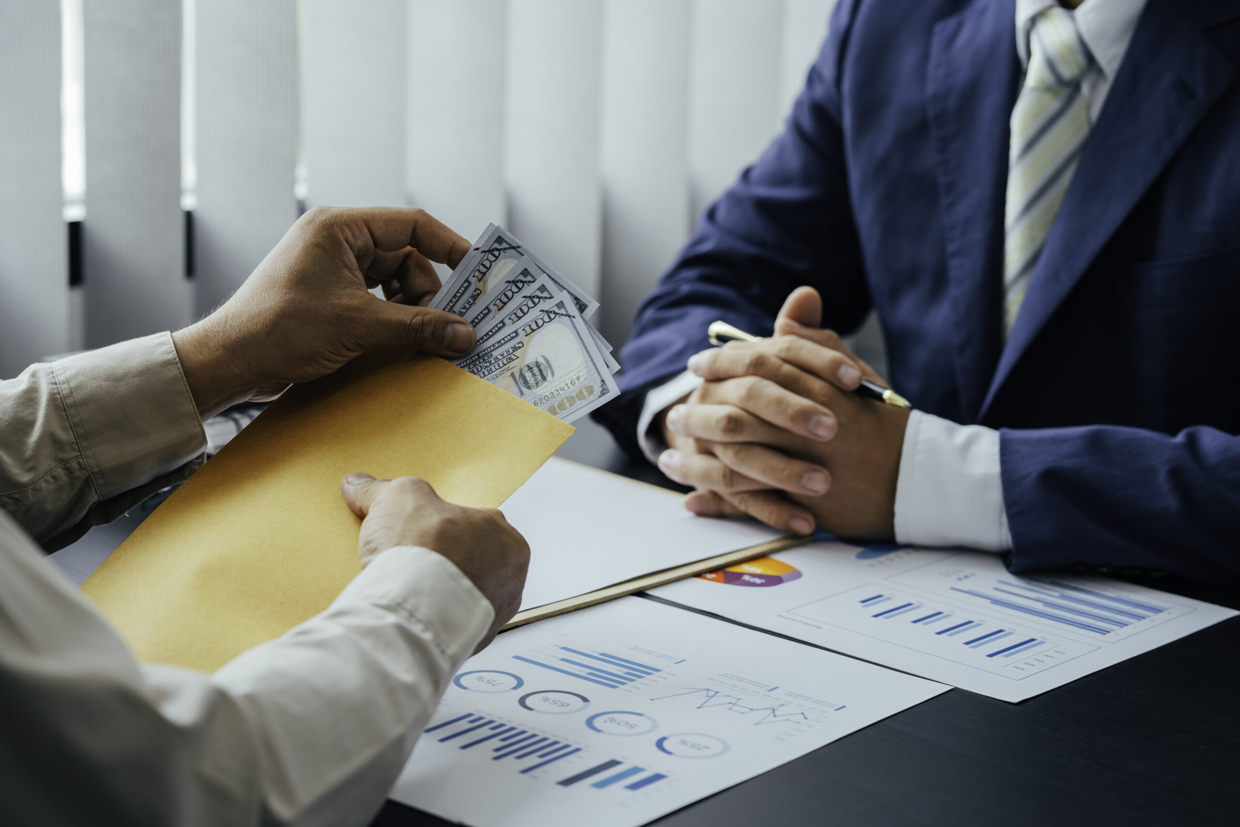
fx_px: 2928
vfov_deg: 16.1
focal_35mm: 85
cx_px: 620
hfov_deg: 23.9
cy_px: 414
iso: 320
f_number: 4
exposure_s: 1/100
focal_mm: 85
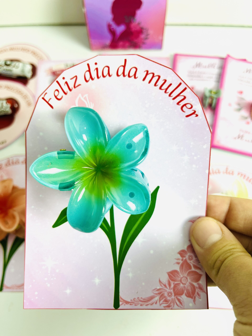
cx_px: 126
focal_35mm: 26
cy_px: 168
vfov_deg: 67.3
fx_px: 252
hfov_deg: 53.1
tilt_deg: -63.6
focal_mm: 5.1
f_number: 1.6
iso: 64
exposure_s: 1/60
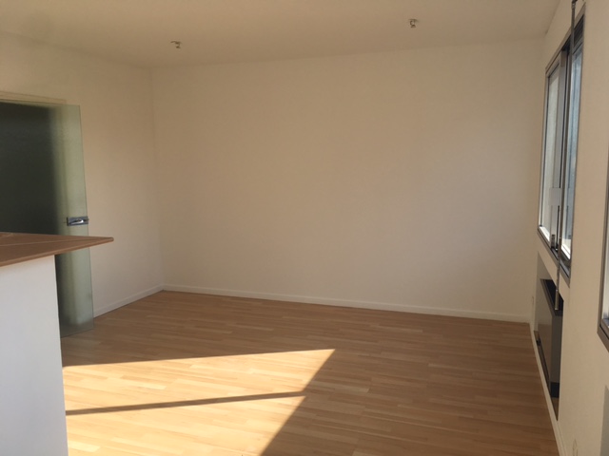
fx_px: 510
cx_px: 304
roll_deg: +3.2
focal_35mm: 29
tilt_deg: -8.2
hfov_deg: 61.7
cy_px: 228
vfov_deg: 48.2
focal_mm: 4.15
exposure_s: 1/810
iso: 25
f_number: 2.2
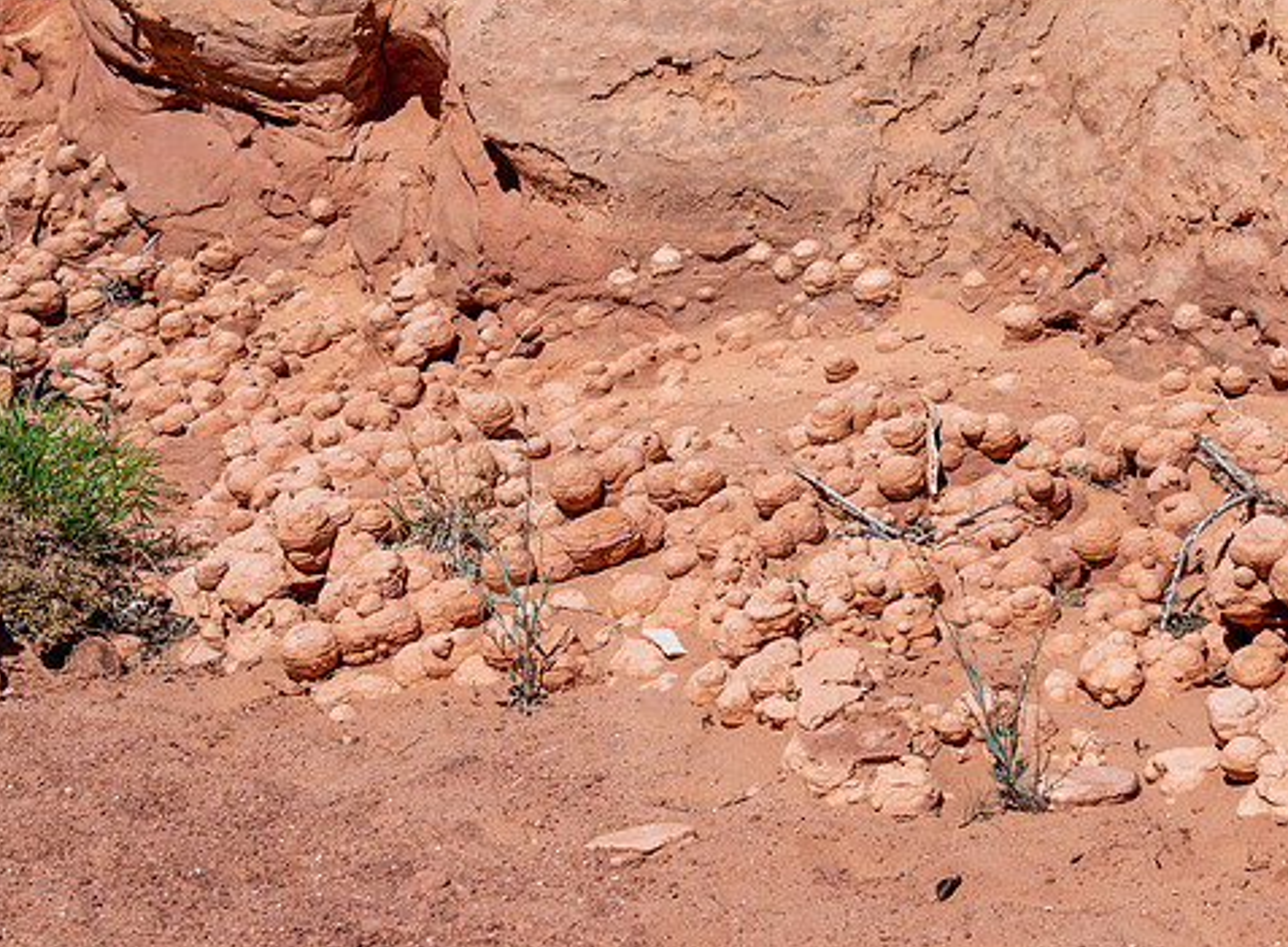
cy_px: 350
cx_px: 976
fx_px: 3289
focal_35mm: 89
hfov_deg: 21.9
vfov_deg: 16.4
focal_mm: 36
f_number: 9
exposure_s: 1/500
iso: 64
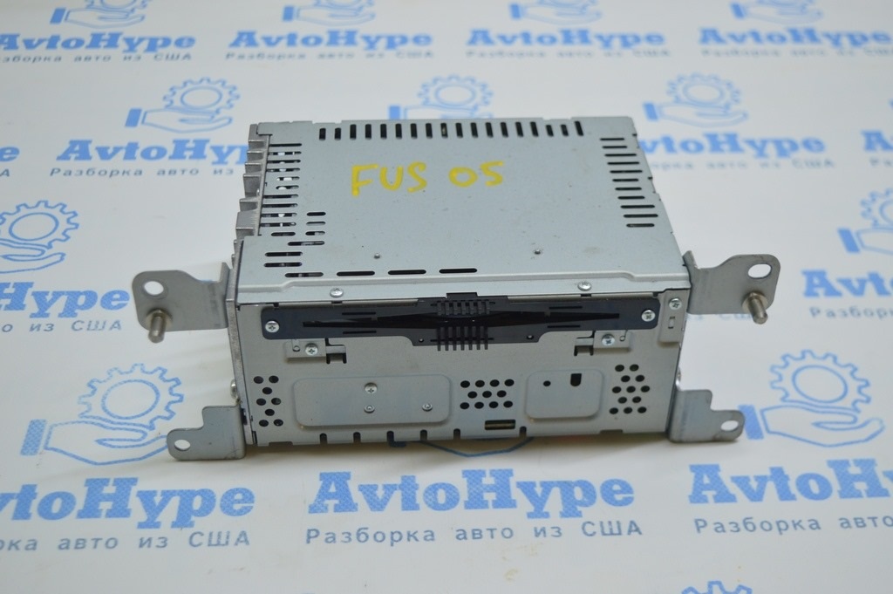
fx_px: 1190
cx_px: 446
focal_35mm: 48
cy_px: 297
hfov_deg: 41.1
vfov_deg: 28.0
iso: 400
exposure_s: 1/60
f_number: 4.5
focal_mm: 32
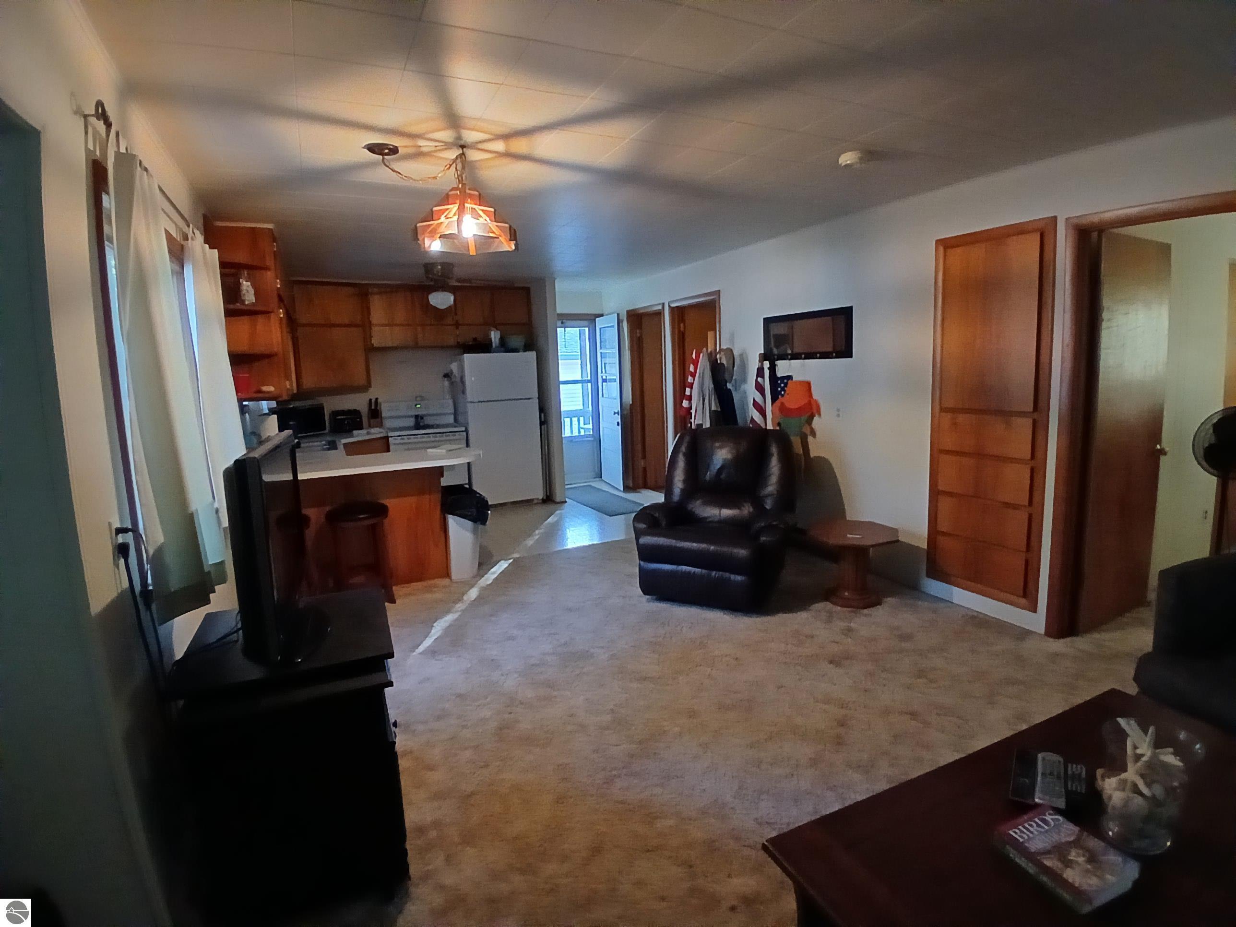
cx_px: 618
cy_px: 464
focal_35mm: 17
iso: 500
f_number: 2.2
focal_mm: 1.4
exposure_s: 1/25
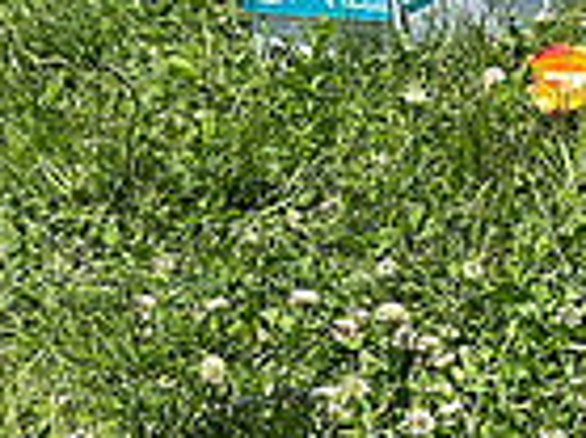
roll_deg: -1.9
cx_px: -582
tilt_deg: -8.1
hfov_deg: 7.1
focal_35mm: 268
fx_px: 4533
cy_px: 196
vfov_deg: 5.5
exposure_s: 1/803
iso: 20
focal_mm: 7.5
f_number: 2.2
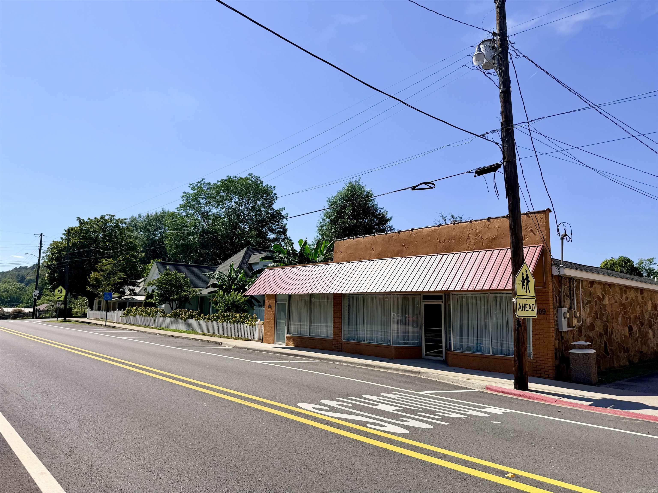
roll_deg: -0.8
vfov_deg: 56.8
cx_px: 329
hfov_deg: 71.6
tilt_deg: +7.8
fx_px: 456
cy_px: 246
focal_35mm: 24
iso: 80
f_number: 1.78
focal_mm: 6.76
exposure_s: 1/7353
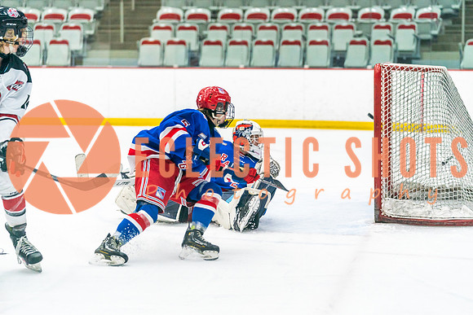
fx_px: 1556
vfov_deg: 11.6
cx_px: 253
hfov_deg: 17.3
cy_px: 158
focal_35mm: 118
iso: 3200
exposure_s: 1/1000
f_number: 2.8
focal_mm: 108
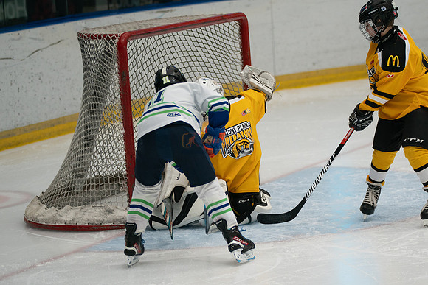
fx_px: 2053
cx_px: 264
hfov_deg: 11.9
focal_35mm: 173
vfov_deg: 8.0
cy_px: 142
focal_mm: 140
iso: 2500
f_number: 3.2
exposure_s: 1/2000
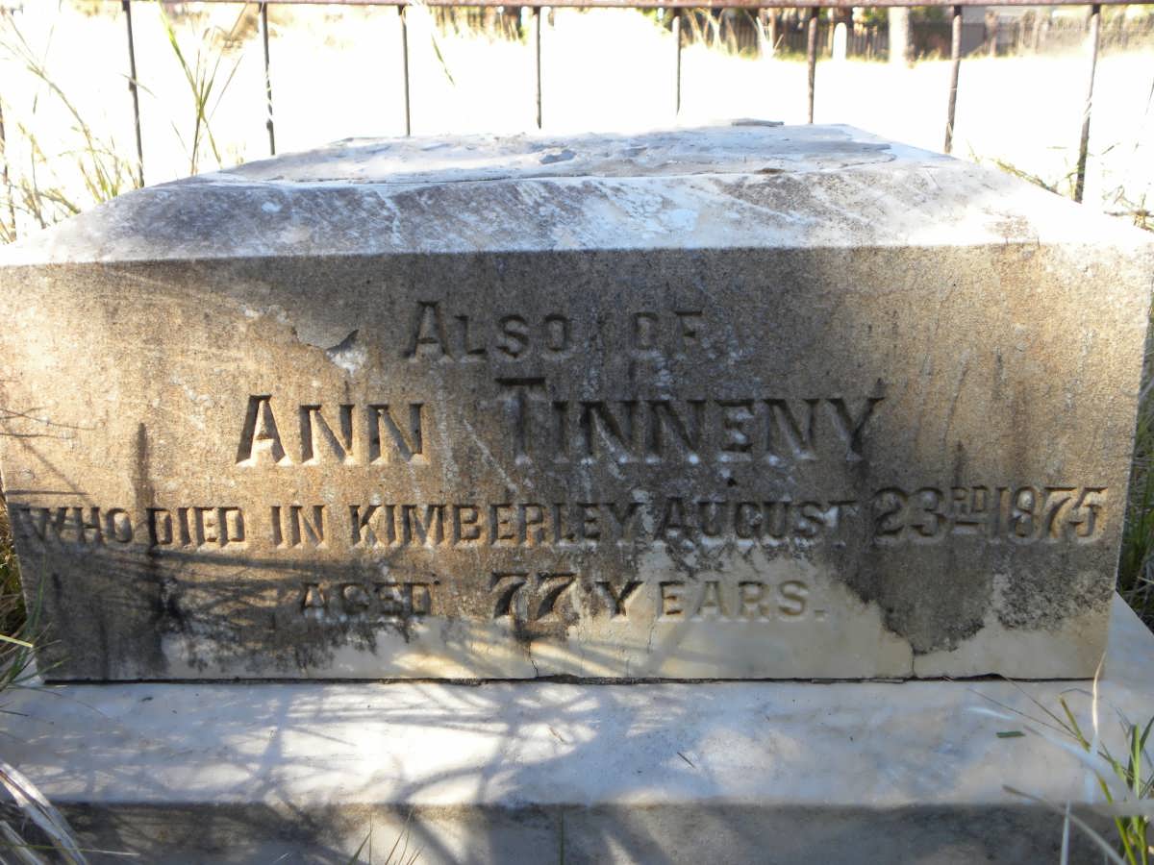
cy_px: 432
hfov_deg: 50.1
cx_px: 577
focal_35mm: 37
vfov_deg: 38.7
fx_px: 1233
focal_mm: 6.6
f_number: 3.5
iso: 64
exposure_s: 1/94.4
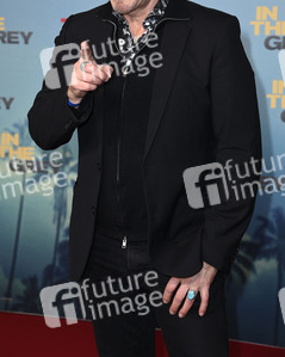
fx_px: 1087
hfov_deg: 14.9
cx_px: 136
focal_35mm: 103
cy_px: 121
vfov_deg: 18.6
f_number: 5.6
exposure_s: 1/250
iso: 1250
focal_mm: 82
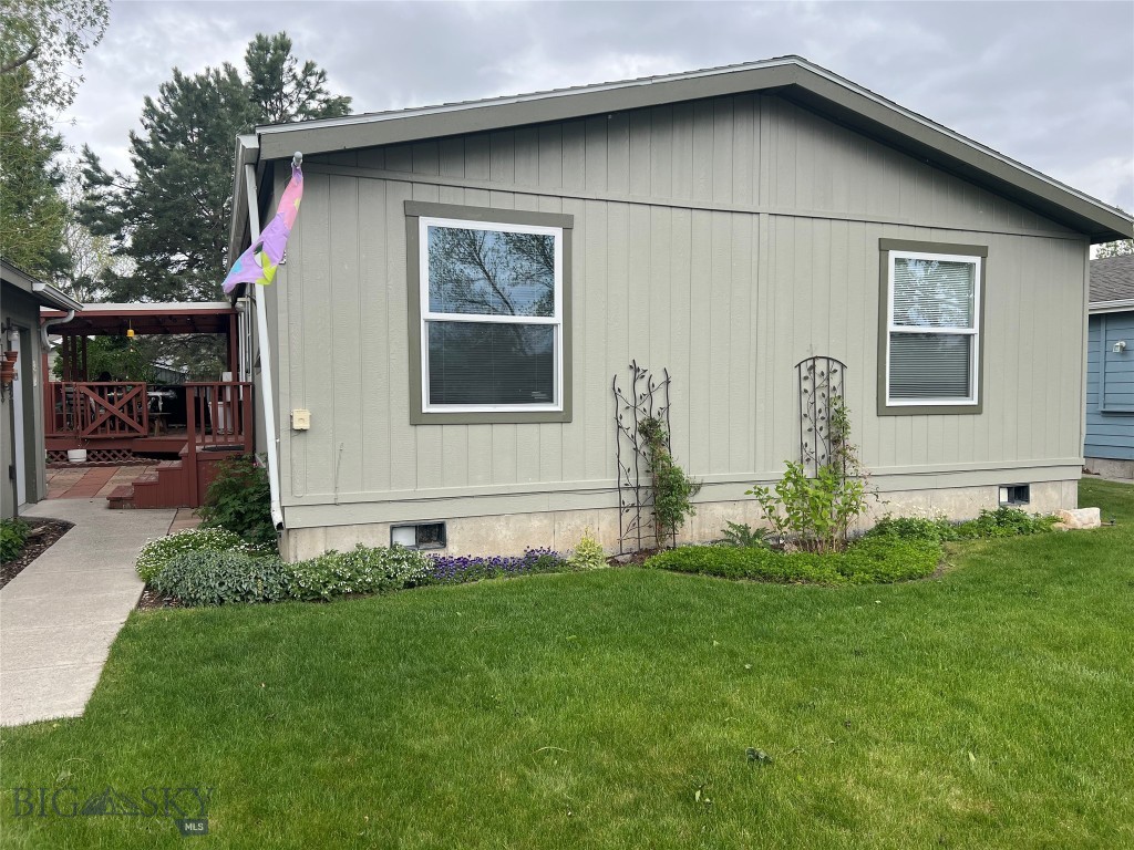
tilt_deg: -3.9
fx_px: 852
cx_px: 567
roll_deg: +0.3
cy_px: 425
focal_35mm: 26
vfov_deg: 53.1
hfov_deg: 67.3
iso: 50
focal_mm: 5.7
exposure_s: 1/1159
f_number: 1.5
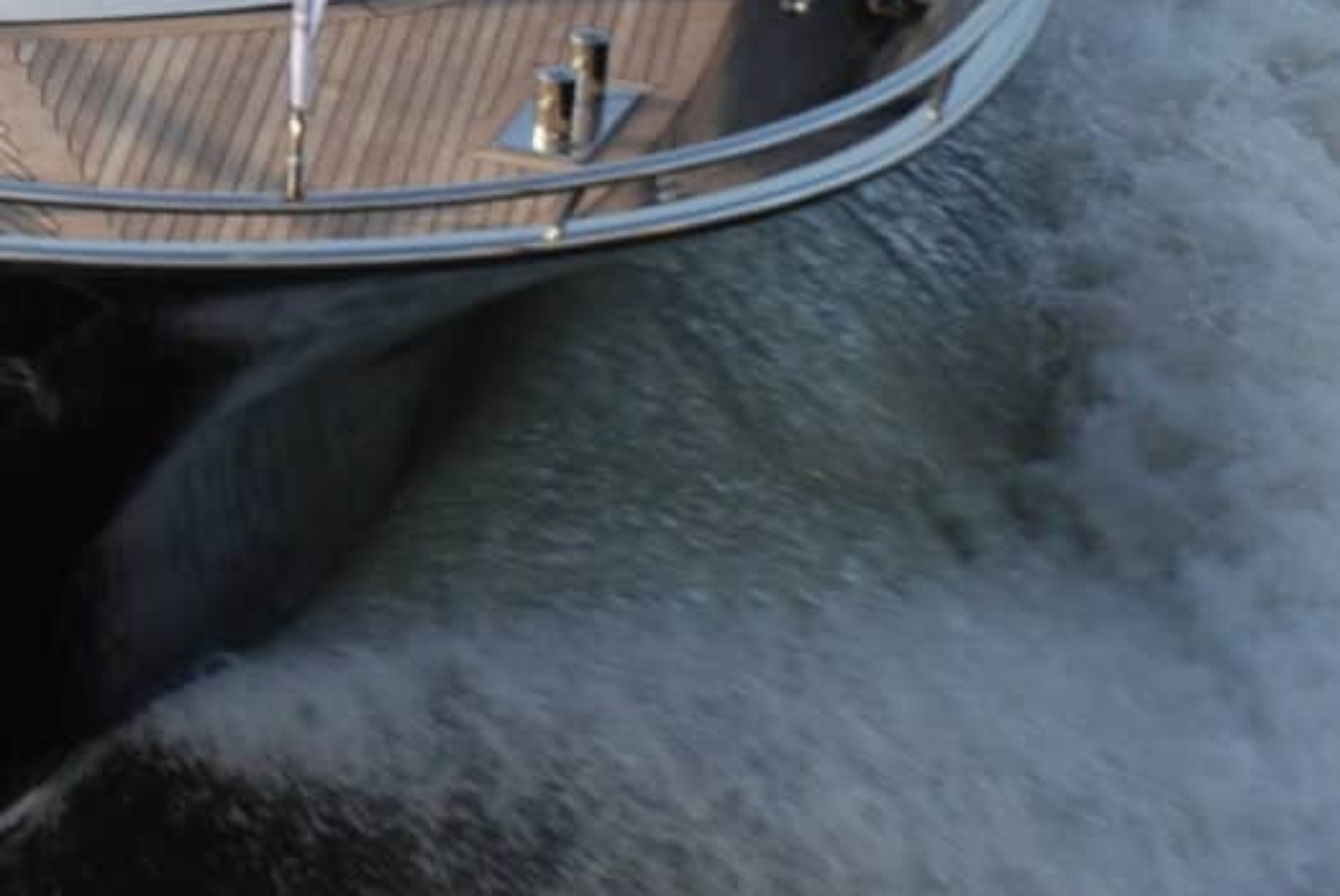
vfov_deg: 4.2
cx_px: -594
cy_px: -942
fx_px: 12036
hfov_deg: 6.3
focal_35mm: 323
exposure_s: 1/160
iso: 100
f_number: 6.3
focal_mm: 44
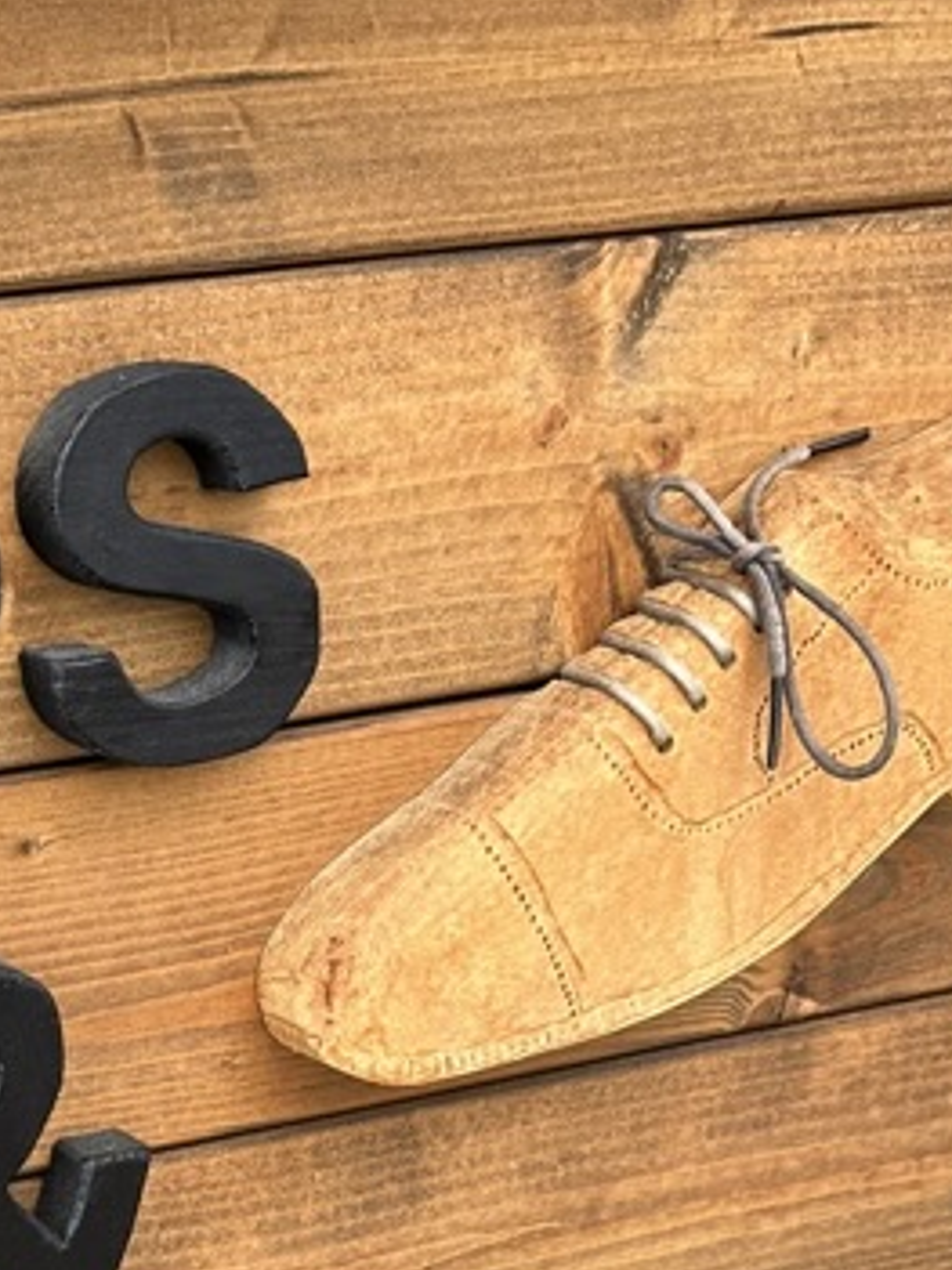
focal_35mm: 70
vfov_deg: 24.9
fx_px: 2568
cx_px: -152
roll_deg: +0.2
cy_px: 1549
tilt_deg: -37.3
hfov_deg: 19.9
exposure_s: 1/642
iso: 80
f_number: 1.78
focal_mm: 6.86
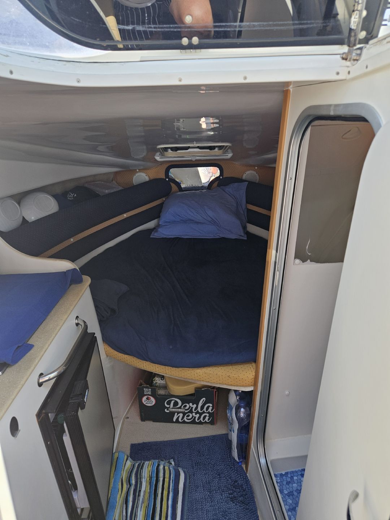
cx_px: 195
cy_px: 260
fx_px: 346
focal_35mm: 23
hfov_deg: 58.9
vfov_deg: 73.9
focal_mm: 5.4
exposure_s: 1/190
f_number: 1.8
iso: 50
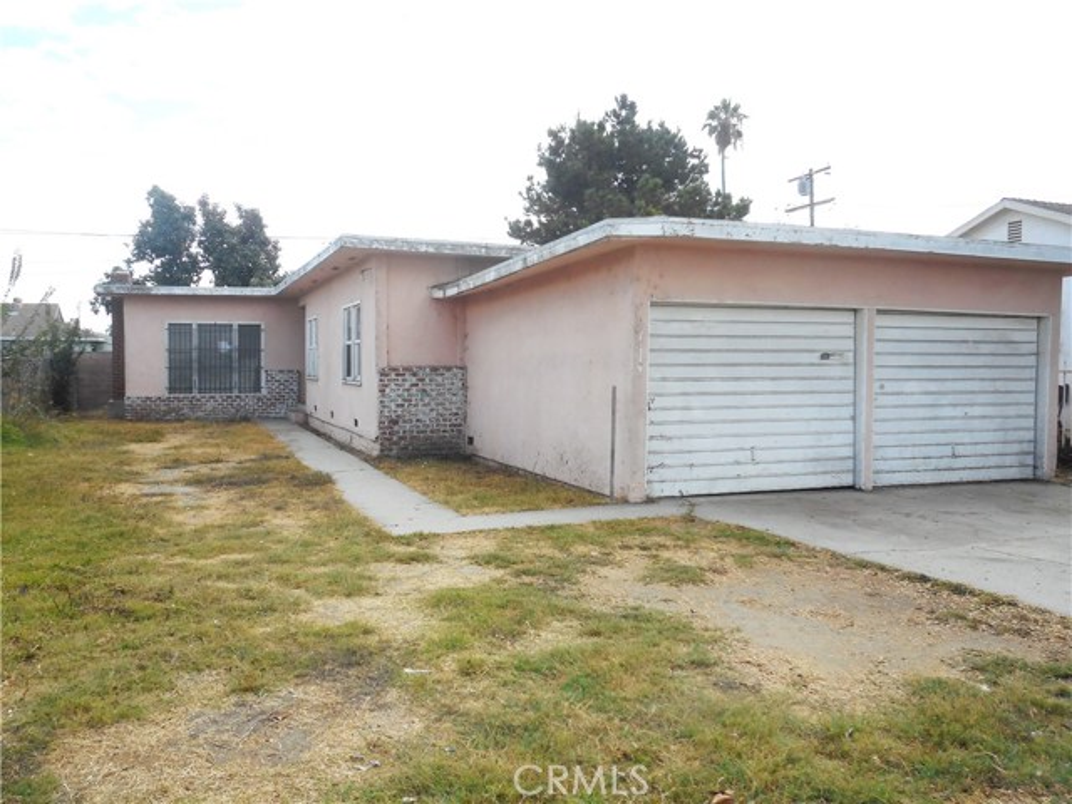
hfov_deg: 61.7
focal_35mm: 29
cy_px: 402
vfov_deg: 48.2
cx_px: 536
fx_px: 898
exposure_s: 1/320
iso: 80
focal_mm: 5.2
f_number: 4
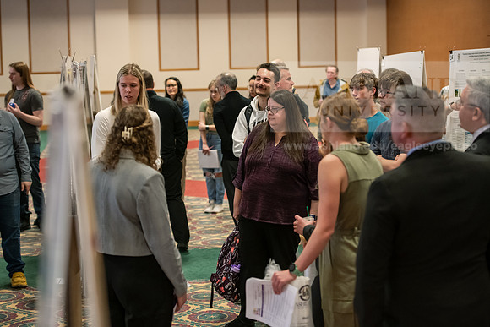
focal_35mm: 78
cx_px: 245
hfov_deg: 26.0
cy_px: 164
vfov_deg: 17.5
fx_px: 1062
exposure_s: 1/160
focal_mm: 78
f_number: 3.2
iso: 2500
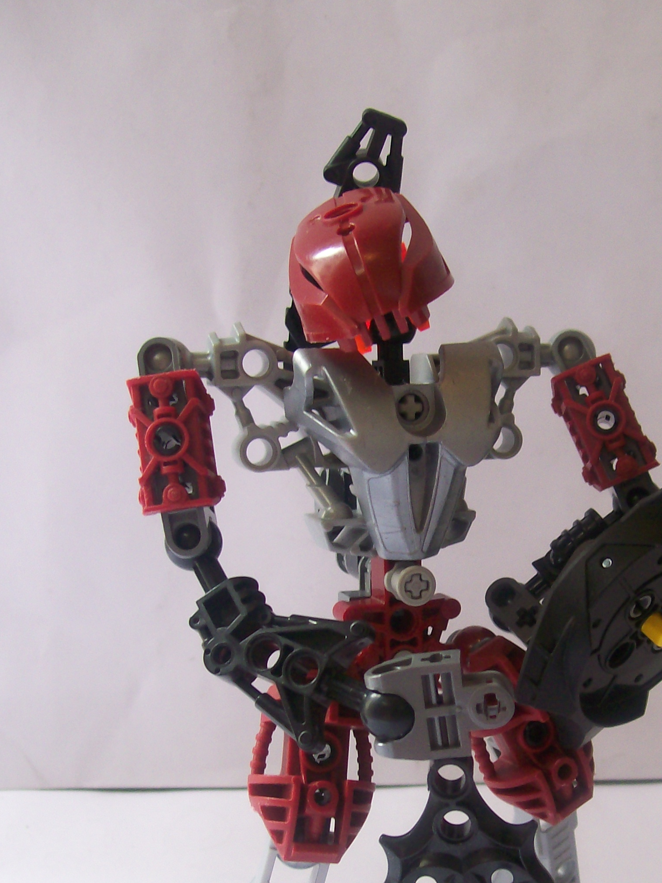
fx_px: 1403
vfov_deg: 34.2
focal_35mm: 55
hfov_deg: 26.3
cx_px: 489
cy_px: 663
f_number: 2.7
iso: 80
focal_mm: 6
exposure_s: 1/38.1
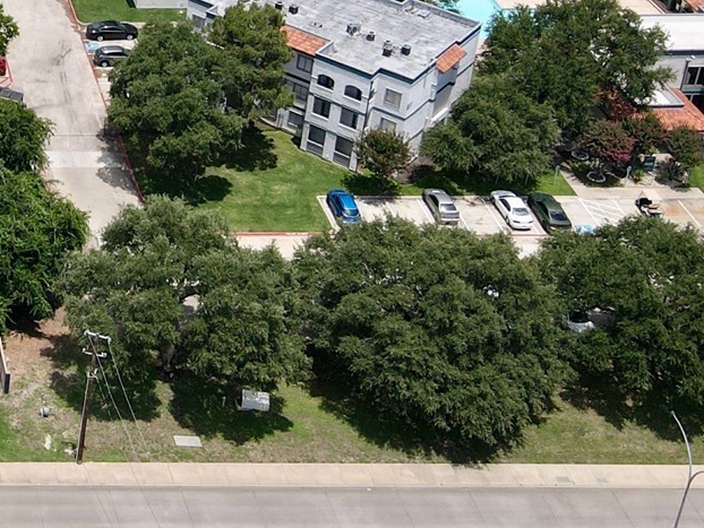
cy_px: -47
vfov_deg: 18.0
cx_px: -230
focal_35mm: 79
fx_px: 1607
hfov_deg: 22.0
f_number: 2.8
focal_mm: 4.5
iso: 110
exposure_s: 1/1000
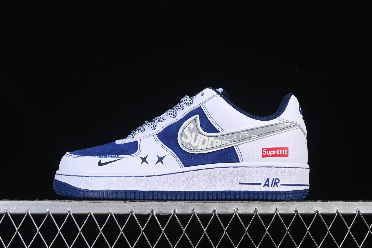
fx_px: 775
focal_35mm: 75
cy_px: 124
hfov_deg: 27.0
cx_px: 186
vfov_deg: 18.2
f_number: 8
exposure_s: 1/80
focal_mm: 50
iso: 160
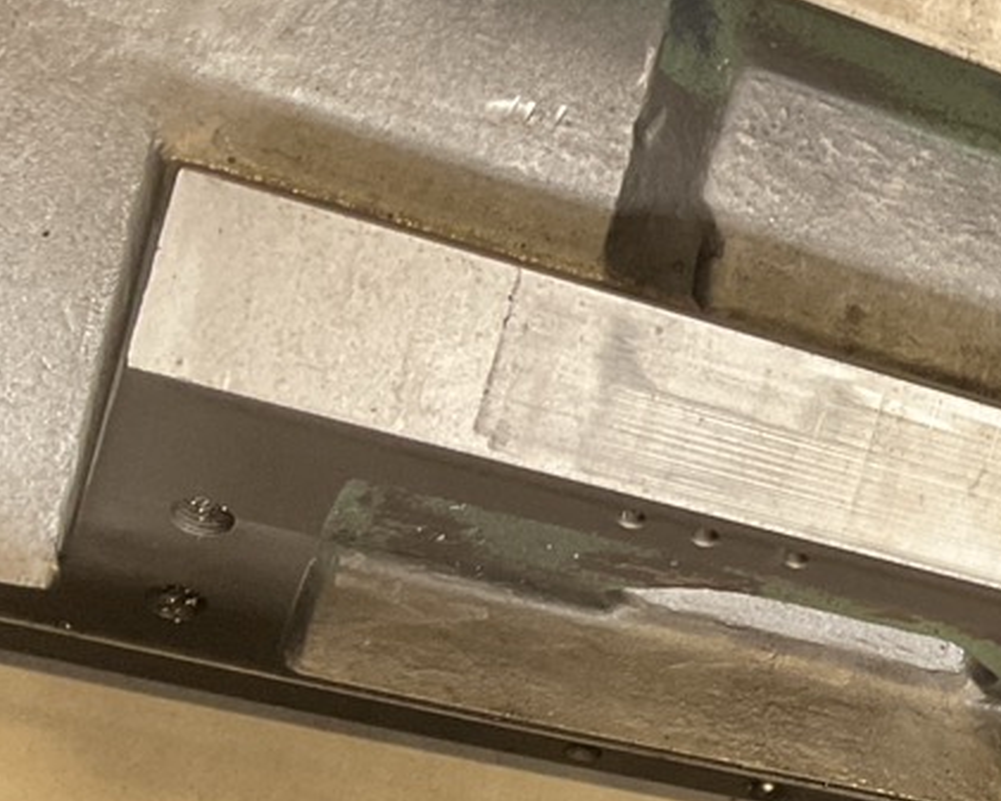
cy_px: 713
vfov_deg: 17.6
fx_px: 2548
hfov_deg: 19.3
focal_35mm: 86
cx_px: 1512
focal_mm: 3
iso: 200
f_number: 1.8
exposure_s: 1/40
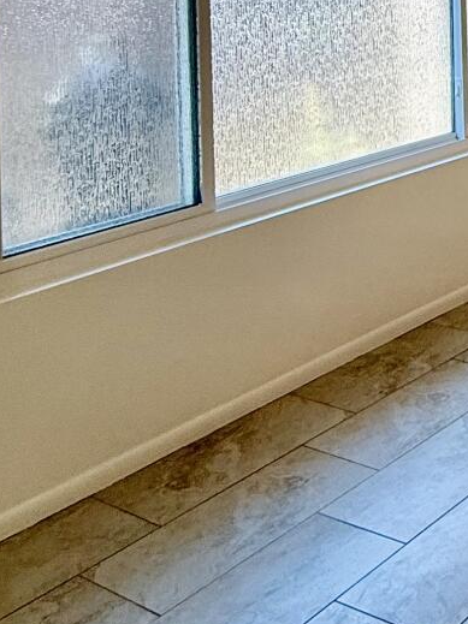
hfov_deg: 21.9
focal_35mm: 54
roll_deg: +1.1
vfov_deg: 31.5
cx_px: 722
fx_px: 974
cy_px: -61
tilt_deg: +0.1
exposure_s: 1/120
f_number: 2.2
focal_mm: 2.22
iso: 100
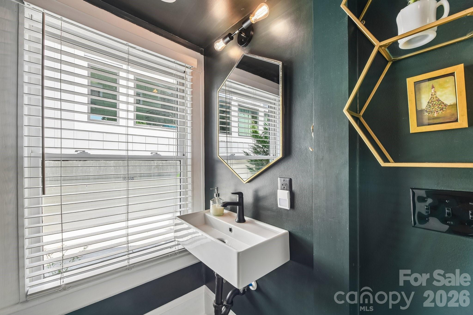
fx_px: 184
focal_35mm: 14
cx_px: 236
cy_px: 158
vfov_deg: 81.2
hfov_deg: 104.3
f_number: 11
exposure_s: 1/15
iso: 200
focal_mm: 14
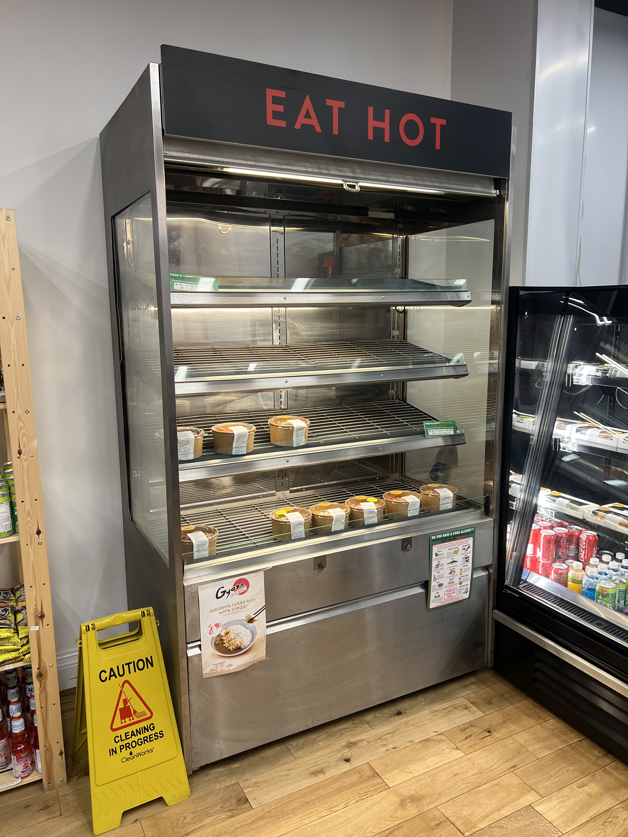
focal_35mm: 26
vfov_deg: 67.3
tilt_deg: -10.3
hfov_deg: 53.1
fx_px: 629
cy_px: 418
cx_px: 314
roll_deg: +1.1
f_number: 1.5
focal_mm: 5.7
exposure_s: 1/121
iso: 80
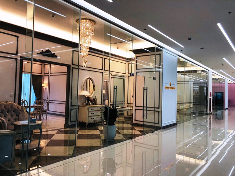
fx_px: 190
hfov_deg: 63.4
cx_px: 118
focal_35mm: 28
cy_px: 88
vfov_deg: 49.7
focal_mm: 3.99
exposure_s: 1/100
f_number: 1.8
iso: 40
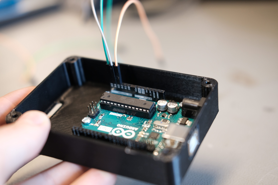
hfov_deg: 37.5
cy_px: 92
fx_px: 409
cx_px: 139
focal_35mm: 53
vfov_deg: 25.5
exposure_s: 1/125
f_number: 2
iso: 640
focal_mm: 35
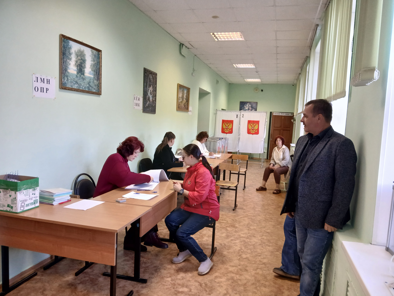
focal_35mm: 26
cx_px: 197
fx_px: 296
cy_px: 148
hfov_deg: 67.3
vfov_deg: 53.1
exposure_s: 1/50
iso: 250
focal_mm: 3.98
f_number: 1.8
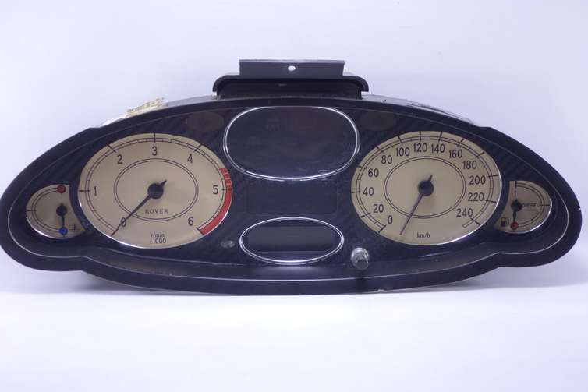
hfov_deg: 36.2
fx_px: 898
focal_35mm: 55
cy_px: 193
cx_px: 293
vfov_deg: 24.6
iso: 250
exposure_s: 1/60
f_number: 3.5
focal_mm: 20.19
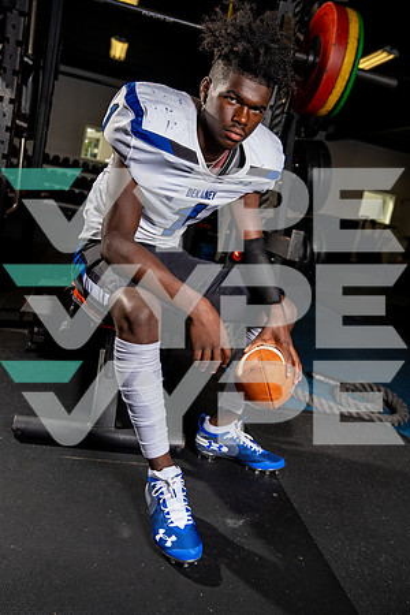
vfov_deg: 60.3
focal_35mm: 31
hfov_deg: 42.3
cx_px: 205
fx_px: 530
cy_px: 308
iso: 100
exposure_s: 1/250
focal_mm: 31
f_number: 4.5
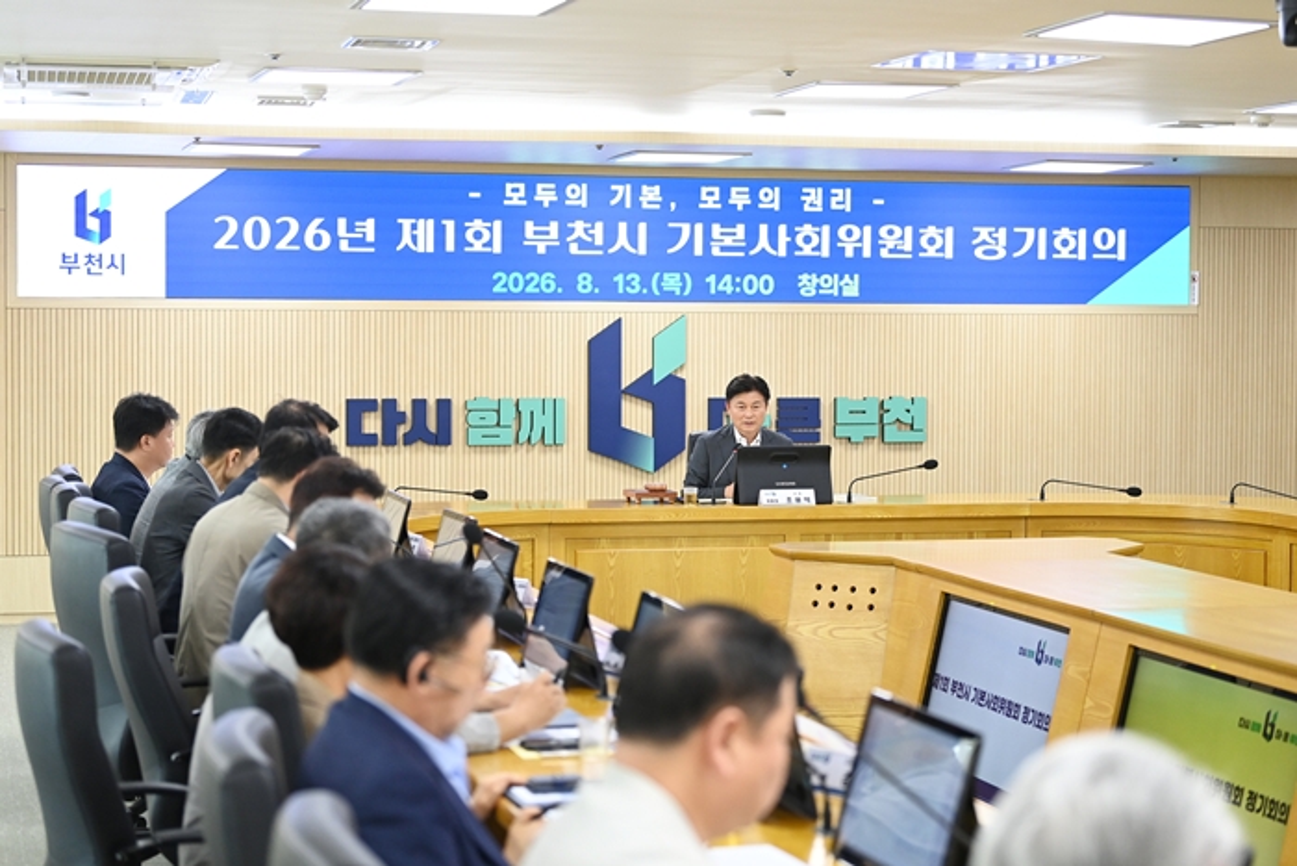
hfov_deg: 28.8
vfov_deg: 19.5
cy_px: 433
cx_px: 648
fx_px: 2522
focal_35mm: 70
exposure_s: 1/400
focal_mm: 70
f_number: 2.8
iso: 2500
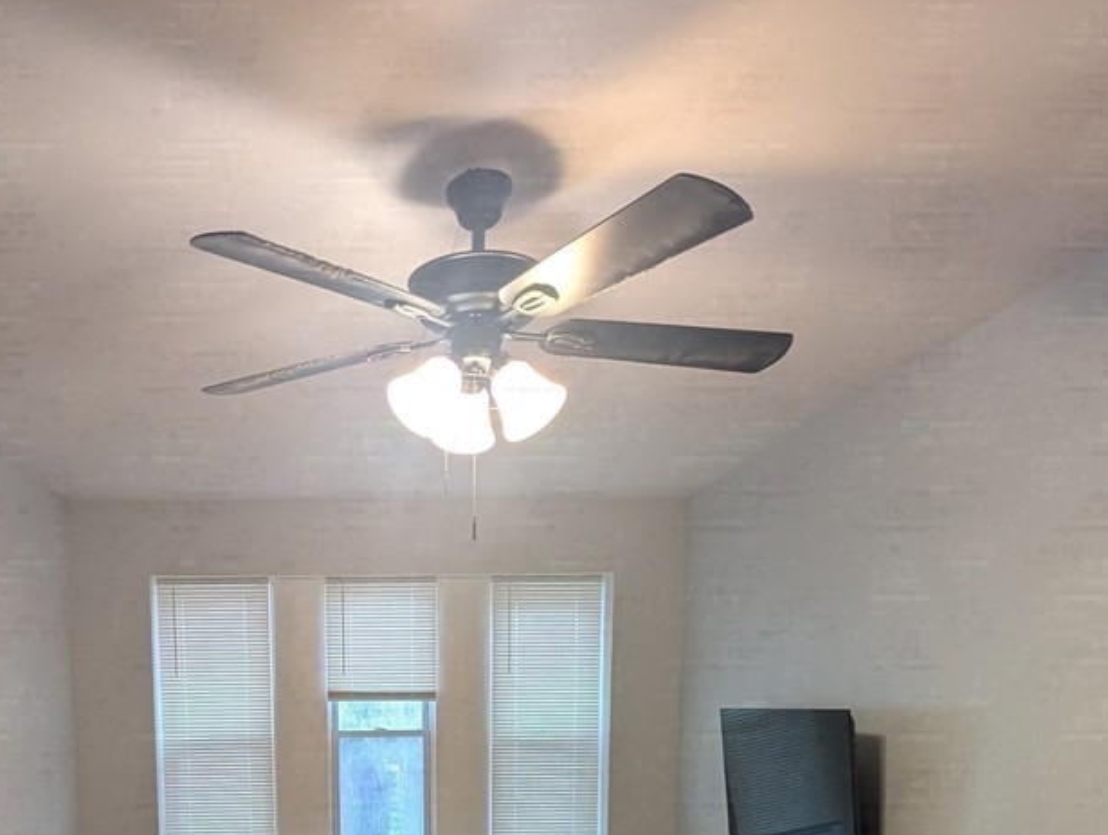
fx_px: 897
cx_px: 348
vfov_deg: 42.8
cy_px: 839
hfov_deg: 61.4
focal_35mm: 28
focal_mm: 2.02
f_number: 1.7
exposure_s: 1/60
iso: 168
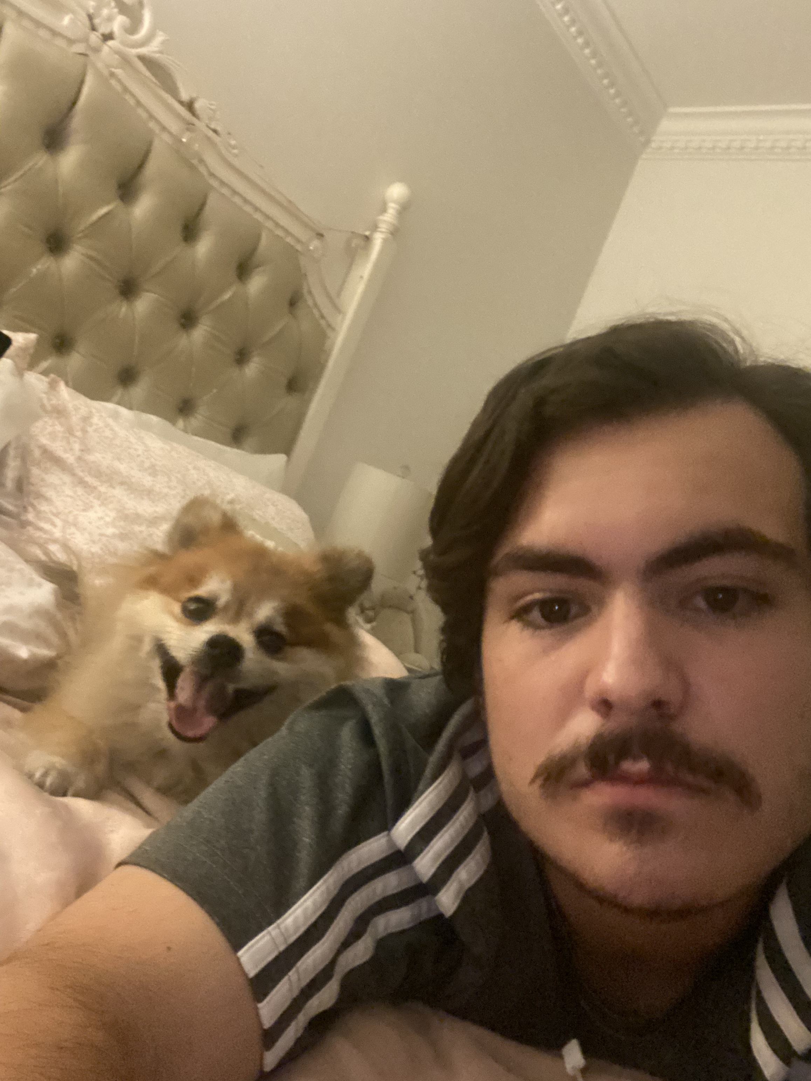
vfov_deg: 60.0
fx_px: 937
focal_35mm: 30
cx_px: 406
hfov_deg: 46.8
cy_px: 540
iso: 1600
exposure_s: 1/15
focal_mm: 2.71
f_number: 2.2
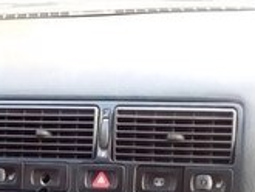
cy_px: 244
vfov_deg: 11.7
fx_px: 914
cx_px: -17
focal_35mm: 124
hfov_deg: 15.5
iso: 125
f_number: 2.2
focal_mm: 3.3
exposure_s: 1/50
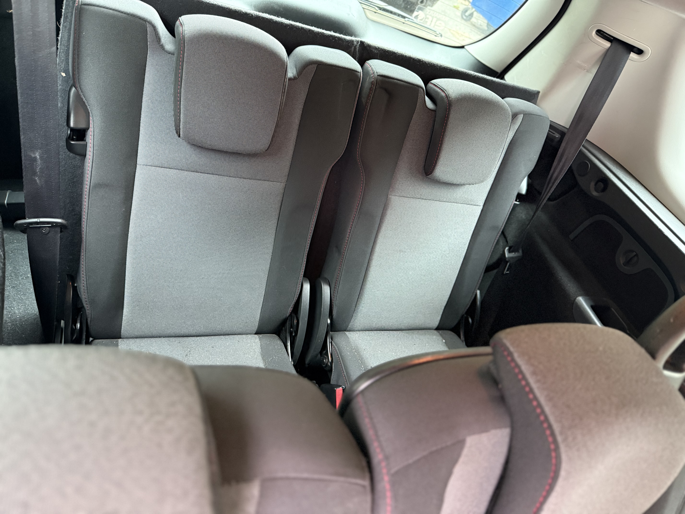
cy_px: 257
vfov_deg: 56.8
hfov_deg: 71.6
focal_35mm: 24
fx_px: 475
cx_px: 342
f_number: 1.78
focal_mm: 6.76
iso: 800
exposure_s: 1/60
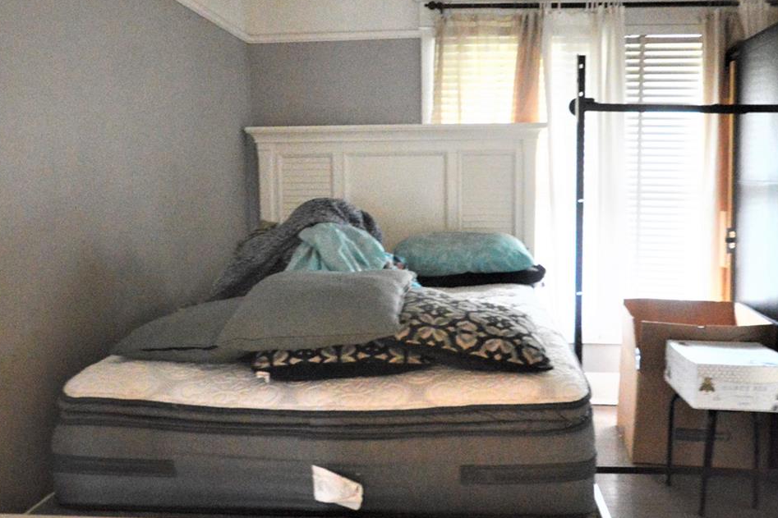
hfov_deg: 65.6
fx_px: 602
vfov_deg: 46.6
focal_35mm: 28
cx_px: 435
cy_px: 234
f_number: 4.2
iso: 3200
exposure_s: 1/25
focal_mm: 11
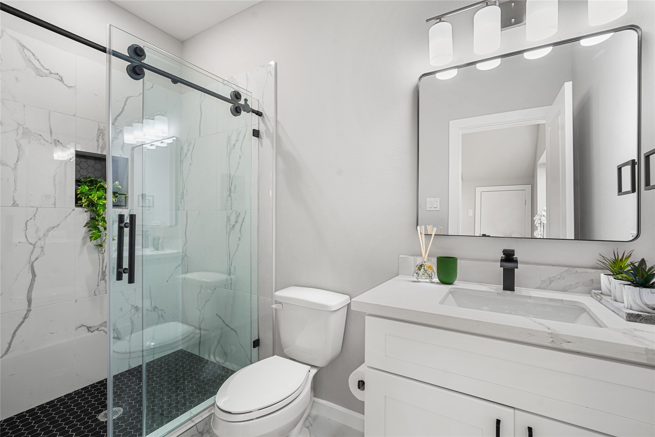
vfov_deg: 73.7
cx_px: 328
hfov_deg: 96.7
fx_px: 291
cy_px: 218
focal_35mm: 16
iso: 100
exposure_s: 1
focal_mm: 16
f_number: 8
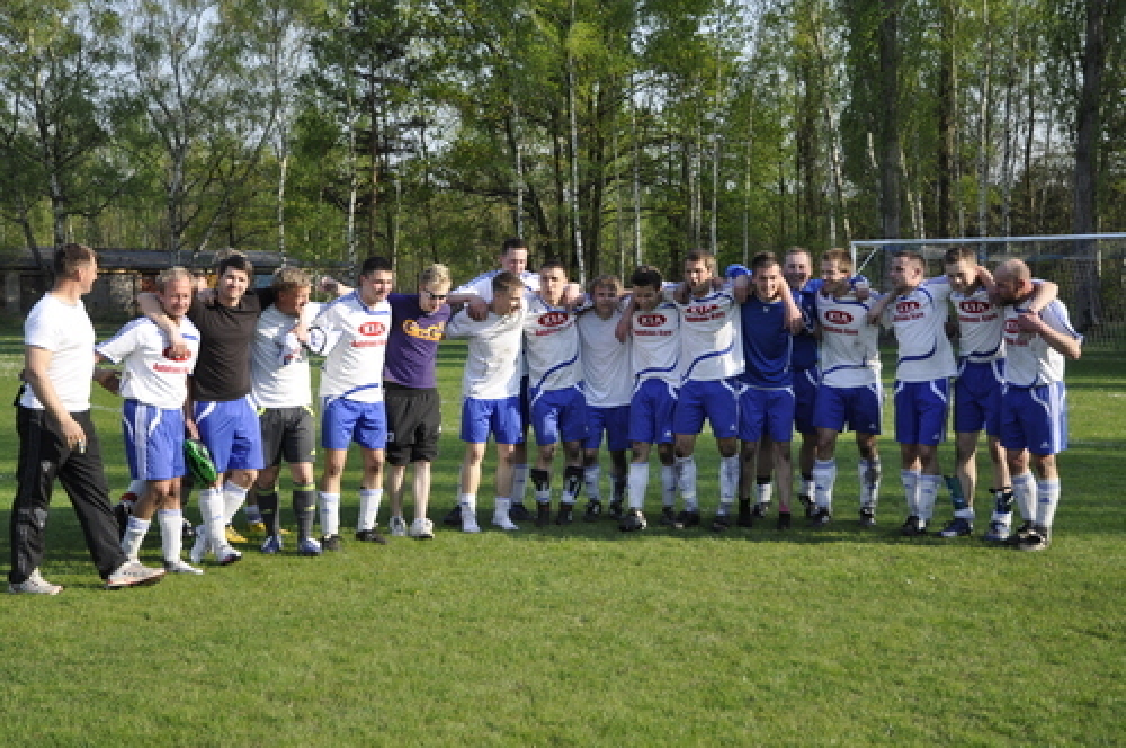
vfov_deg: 28.0
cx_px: 563
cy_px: 374
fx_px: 1499
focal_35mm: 48
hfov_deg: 41.2
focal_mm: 32
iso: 400
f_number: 4.5
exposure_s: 1/1000
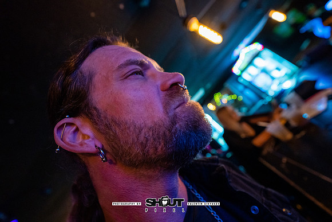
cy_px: 111
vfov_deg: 78.5
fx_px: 136
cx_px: 166
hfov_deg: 101.5
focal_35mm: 15
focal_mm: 14.7
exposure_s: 1/125
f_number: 2.8
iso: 3200
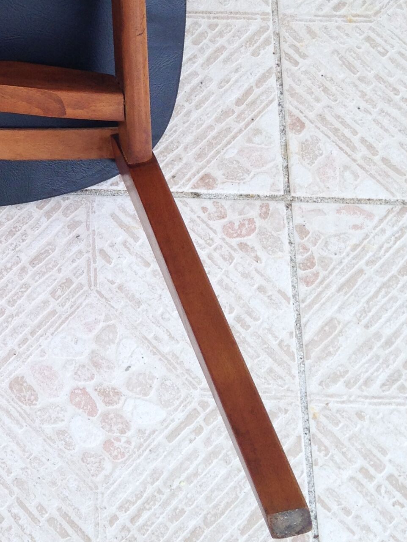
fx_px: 1316
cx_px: -105
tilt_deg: -70.2
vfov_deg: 23.1
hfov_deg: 16.7
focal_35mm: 84
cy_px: 140
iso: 50
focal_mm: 4.12
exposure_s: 1/234
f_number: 2.4
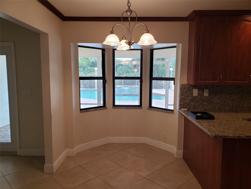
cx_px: 126
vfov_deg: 53.1
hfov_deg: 67.3
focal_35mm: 26
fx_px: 189
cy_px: 94
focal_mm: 4.3
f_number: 2.4
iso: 125
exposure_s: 1/60
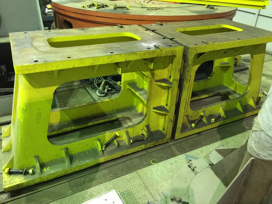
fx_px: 228
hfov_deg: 61.6
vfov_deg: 48.3
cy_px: 102
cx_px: 136
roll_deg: -2.1
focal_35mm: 29
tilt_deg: -31.1
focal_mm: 4.15
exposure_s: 1/4
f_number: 2.2
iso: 80
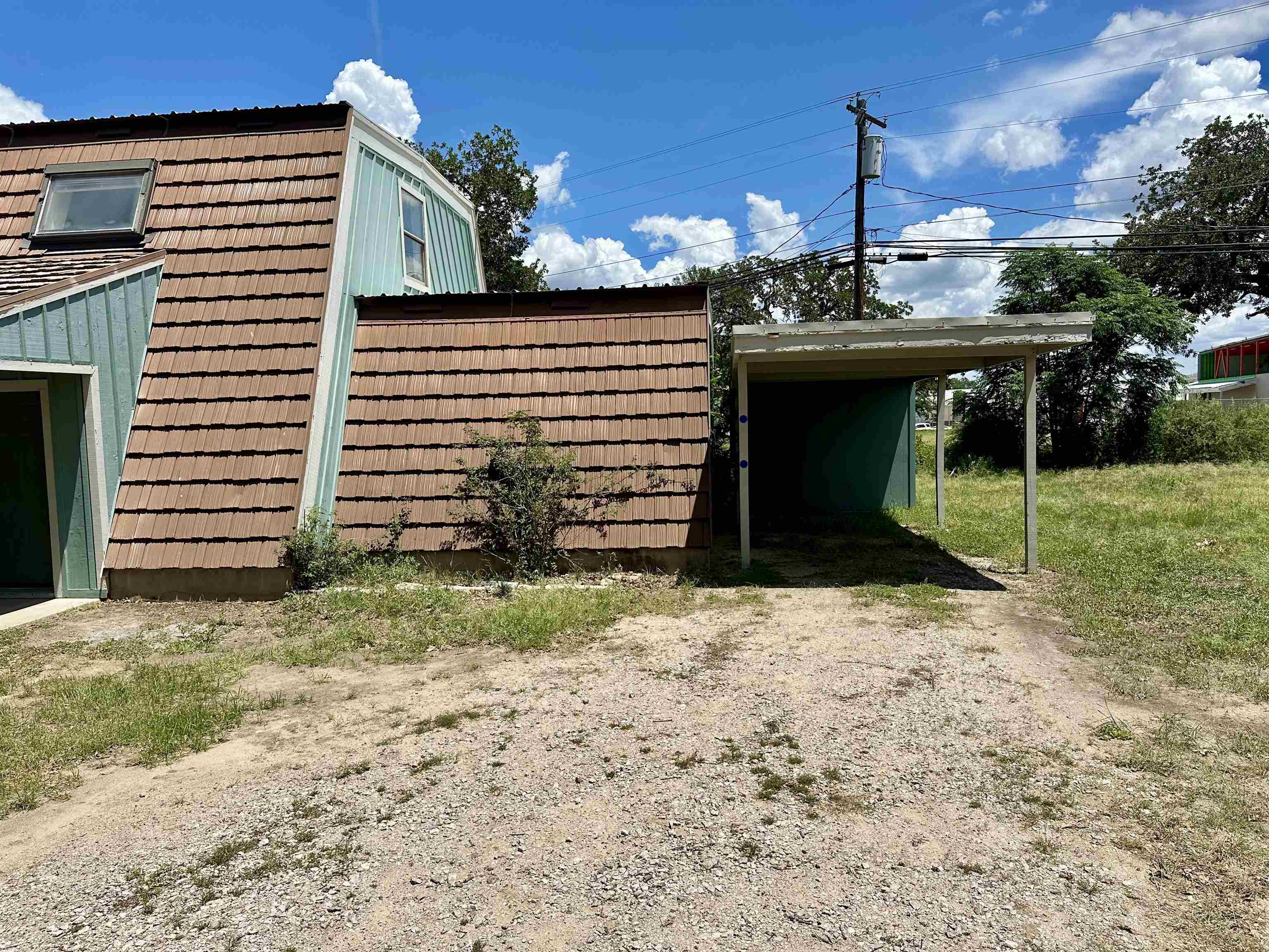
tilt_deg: -3.9
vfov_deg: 56.8
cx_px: 634
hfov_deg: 71.6
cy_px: 476
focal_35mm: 24
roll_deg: +1.1
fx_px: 880
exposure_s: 1/6623
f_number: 1.78
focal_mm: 6.86
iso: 80
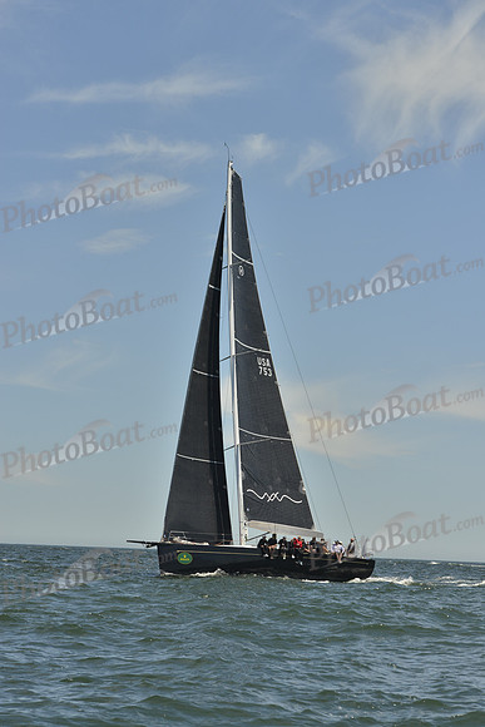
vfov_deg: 22.1
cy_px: 364
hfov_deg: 14.9
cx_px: 242
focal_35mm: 92
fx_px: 1858
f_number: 9
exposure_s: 1/1600
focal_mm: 92
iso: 280
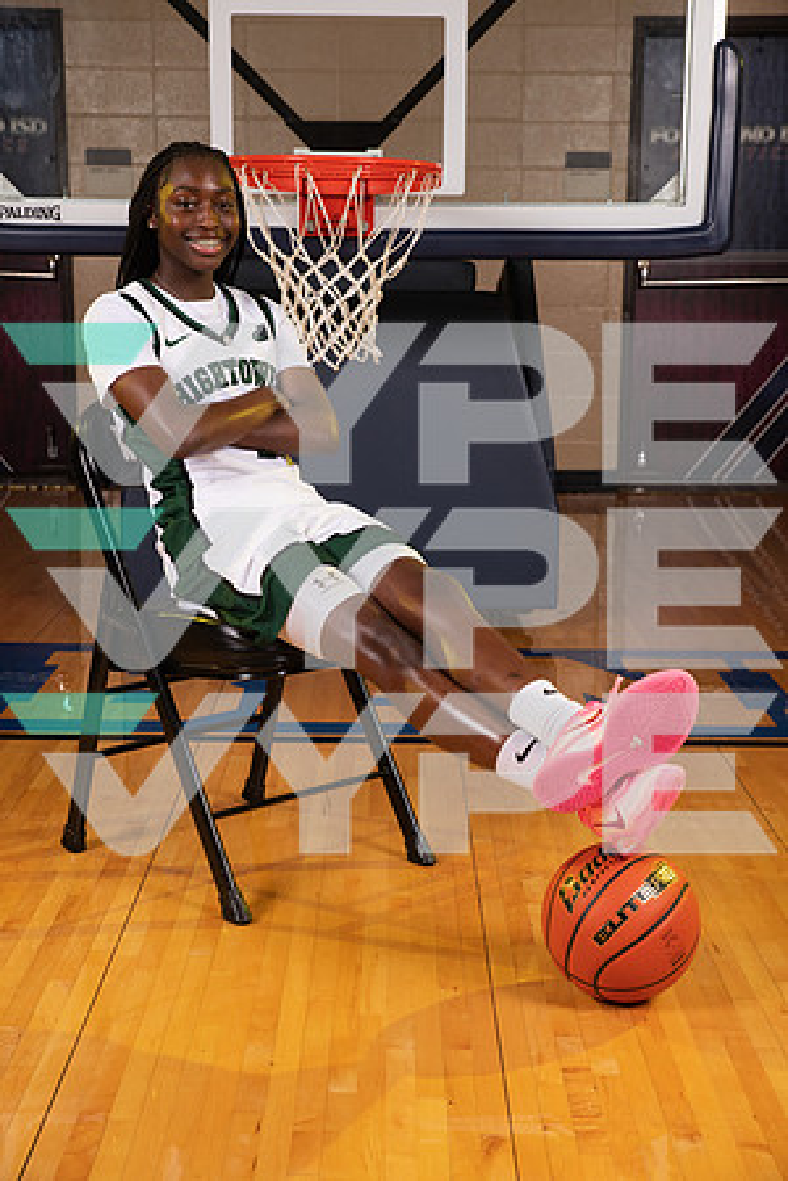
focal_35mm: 55
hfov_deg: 24.6
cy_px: 590
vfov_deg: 36.2
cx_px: 394
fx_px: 1806
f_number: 7.1
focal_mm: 55
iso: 320
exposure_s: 1/320
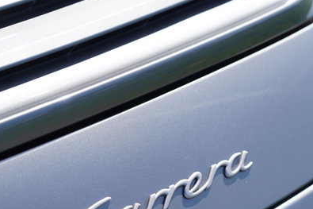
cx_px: 174
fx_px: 1486
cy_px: 192
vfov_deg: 8.0
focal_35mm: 171
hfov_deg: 12.0
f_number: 4
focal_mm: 88
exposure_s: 1/500
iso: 100
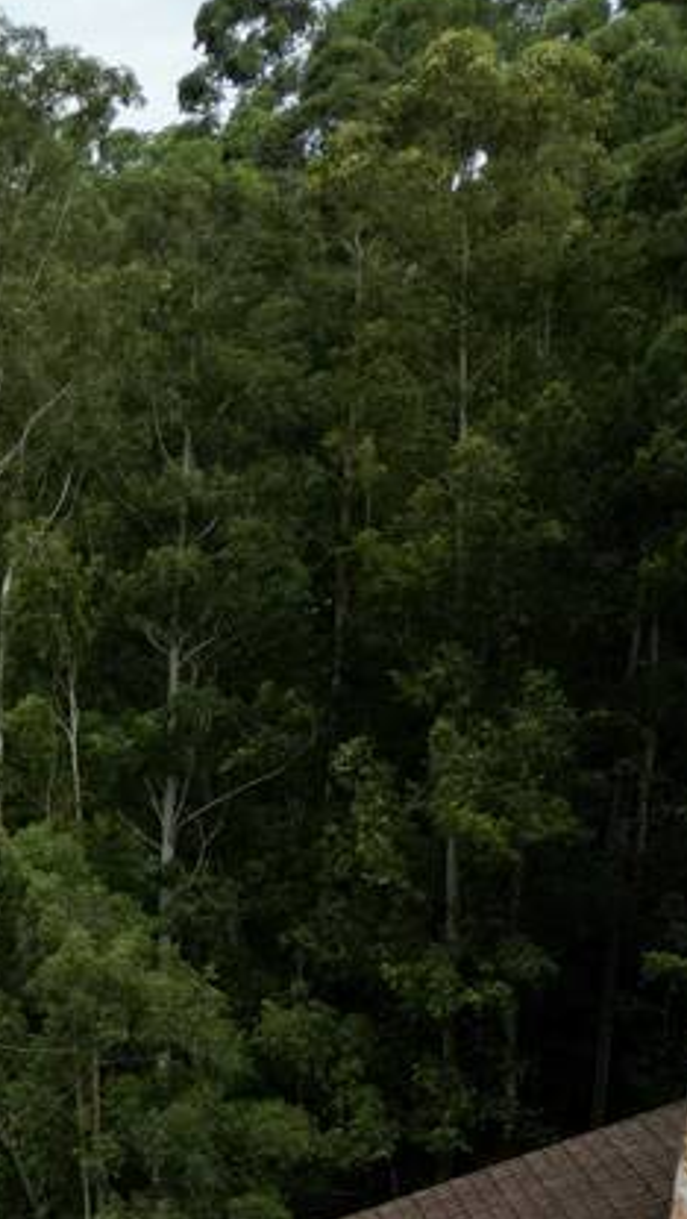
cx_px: -476
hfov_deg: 15.7
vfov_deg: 29.3
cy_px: 1166
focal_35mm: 68
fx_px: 2198
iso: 100
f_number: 1.7
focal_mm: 6.72
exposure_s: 1/1000
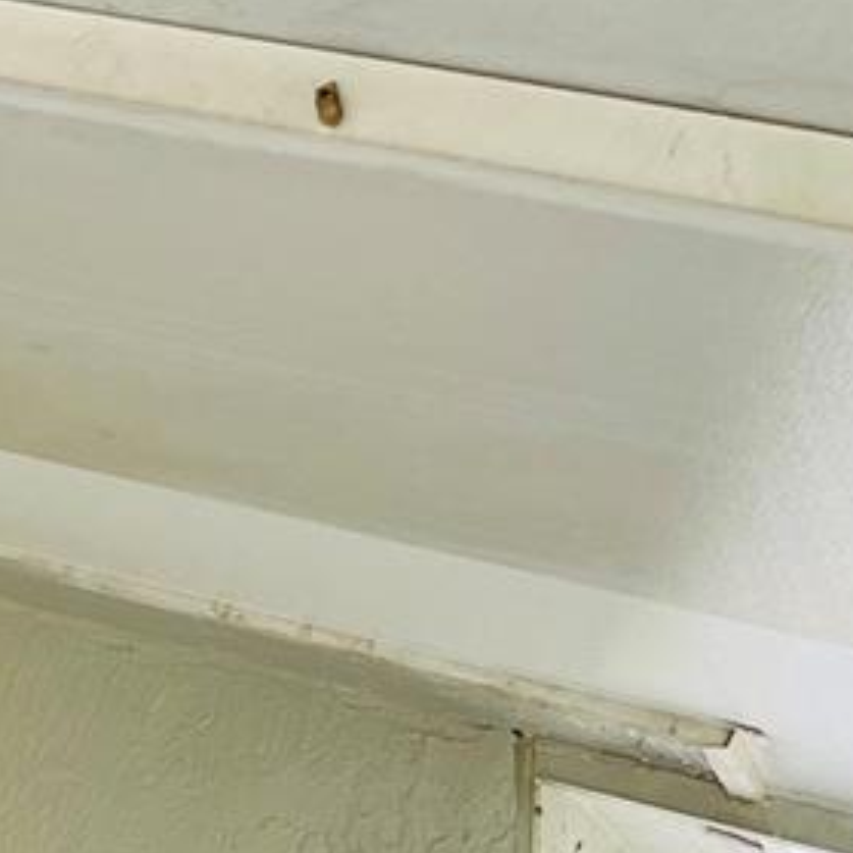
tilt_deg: -3.2
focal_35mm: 99
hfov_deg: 16.3
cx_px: -367
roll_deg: +1.4
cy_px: 1617
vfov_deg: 14.9
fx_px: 2760
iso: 40
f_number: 1.6
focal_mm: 4.2
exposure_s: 1/121
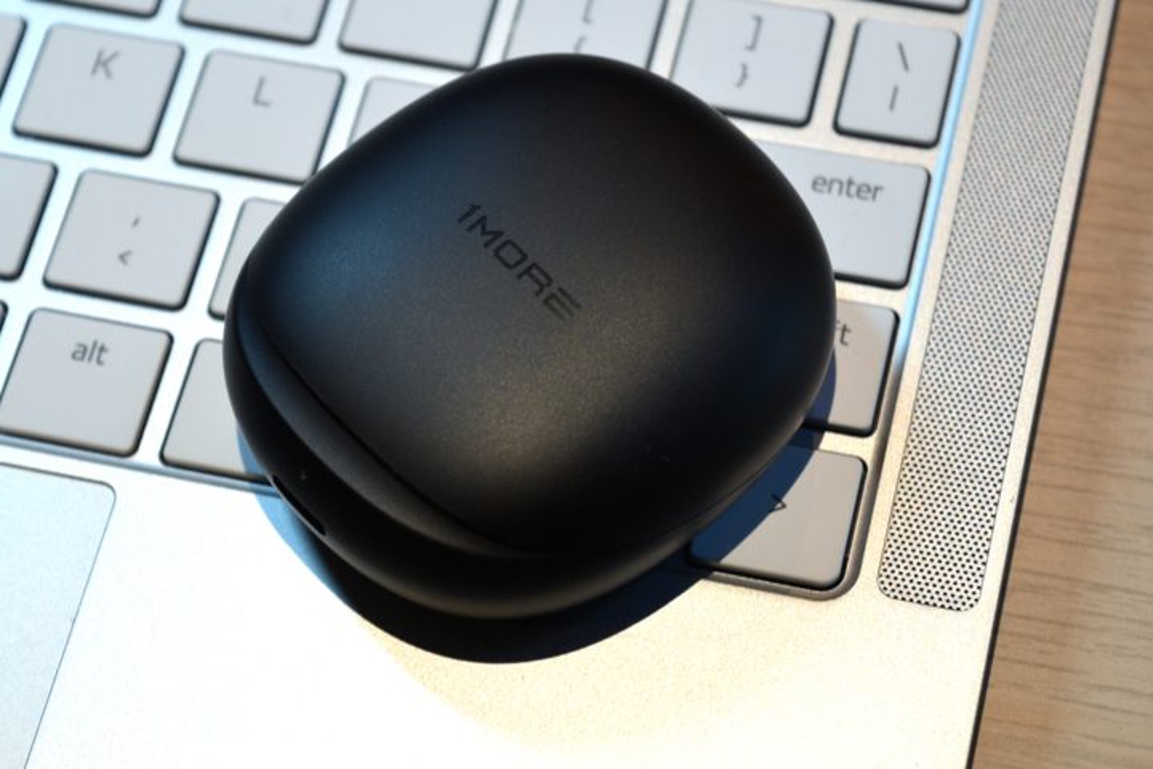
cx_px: 576
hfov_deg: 24.6
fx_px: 2642
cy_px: 384
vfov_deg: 16.6
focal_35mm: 82
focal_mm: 55
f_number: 5.6
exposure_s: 1/40
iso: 400
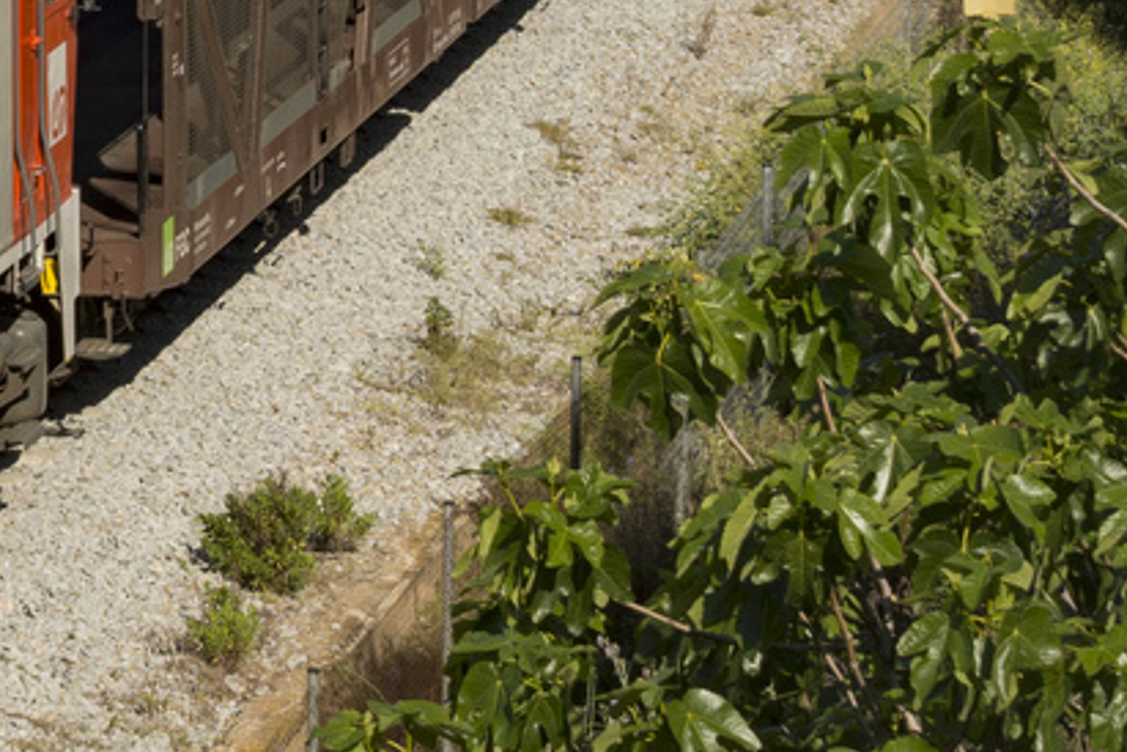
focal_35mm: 266
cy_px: -250
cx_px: -480
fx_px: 8327
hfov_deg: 7.6
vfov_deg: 5.1
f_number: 7.1
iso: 100
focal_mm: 38
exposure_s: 1/500
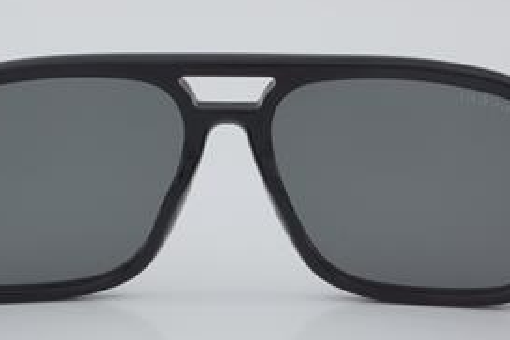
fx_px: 1710
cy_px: 176
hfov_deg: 17.0
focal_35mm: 121
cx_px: 232
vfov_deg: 11.4
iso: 100
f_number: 32
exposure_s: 1/4
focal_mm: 55
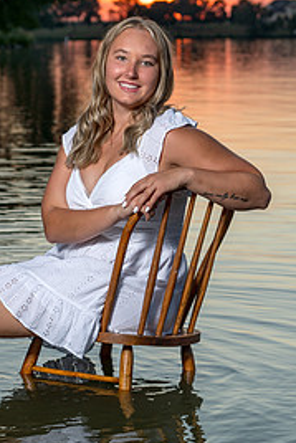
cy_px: 255
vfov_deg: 24.2
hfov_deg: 16.2
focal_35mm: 84
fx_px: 1035
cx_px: 101
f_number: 3.5
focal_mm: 50
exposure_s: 1/250
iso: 100
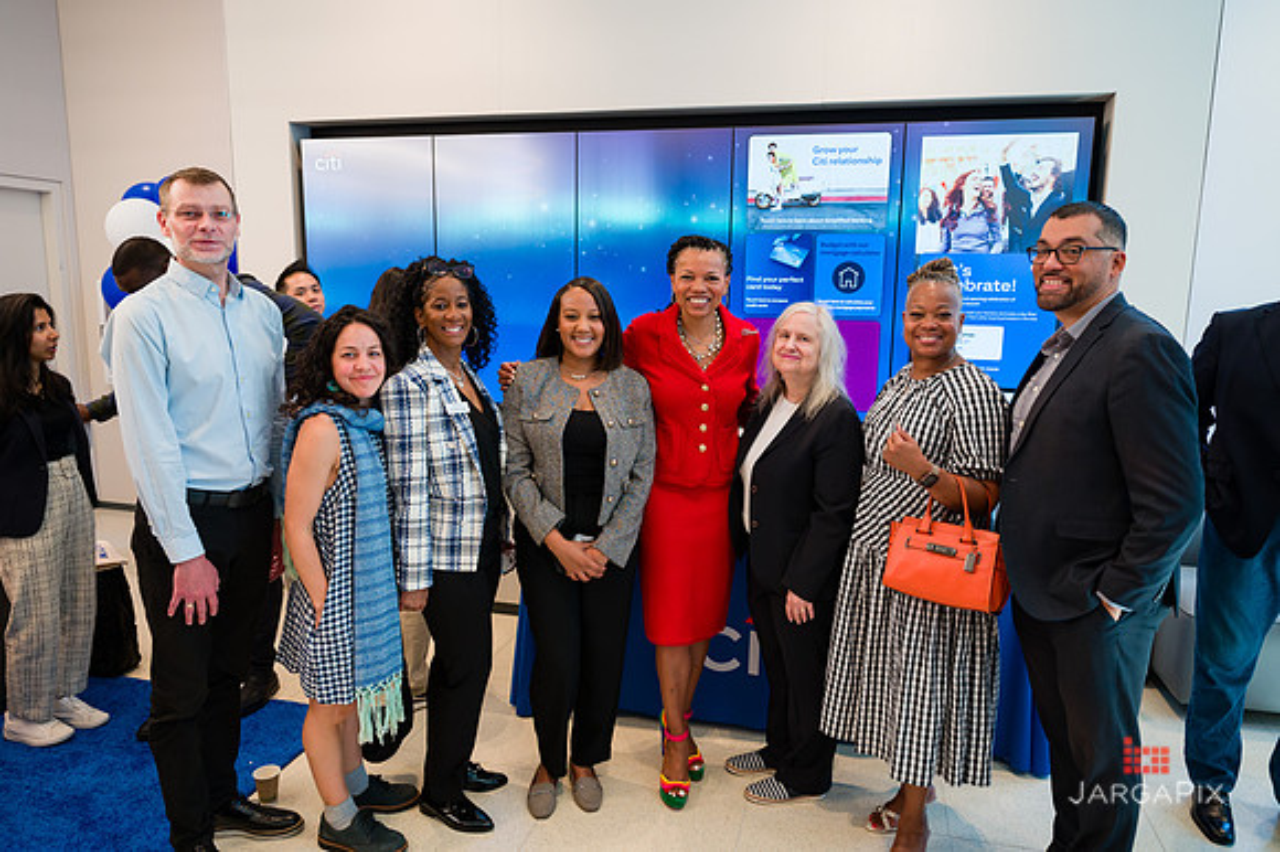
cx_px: 640
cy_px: 426
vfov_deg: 52.7
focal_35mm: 24
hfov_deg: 73.3
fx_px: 860
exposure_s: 1/200
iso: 800
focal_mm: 24
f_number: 4
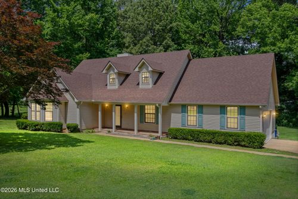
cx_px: 149
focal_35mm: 31
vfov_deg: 42.3
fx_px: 257
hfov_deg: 60.3
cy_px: 100
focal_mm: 31
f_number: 9
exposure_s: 1/320
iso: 800
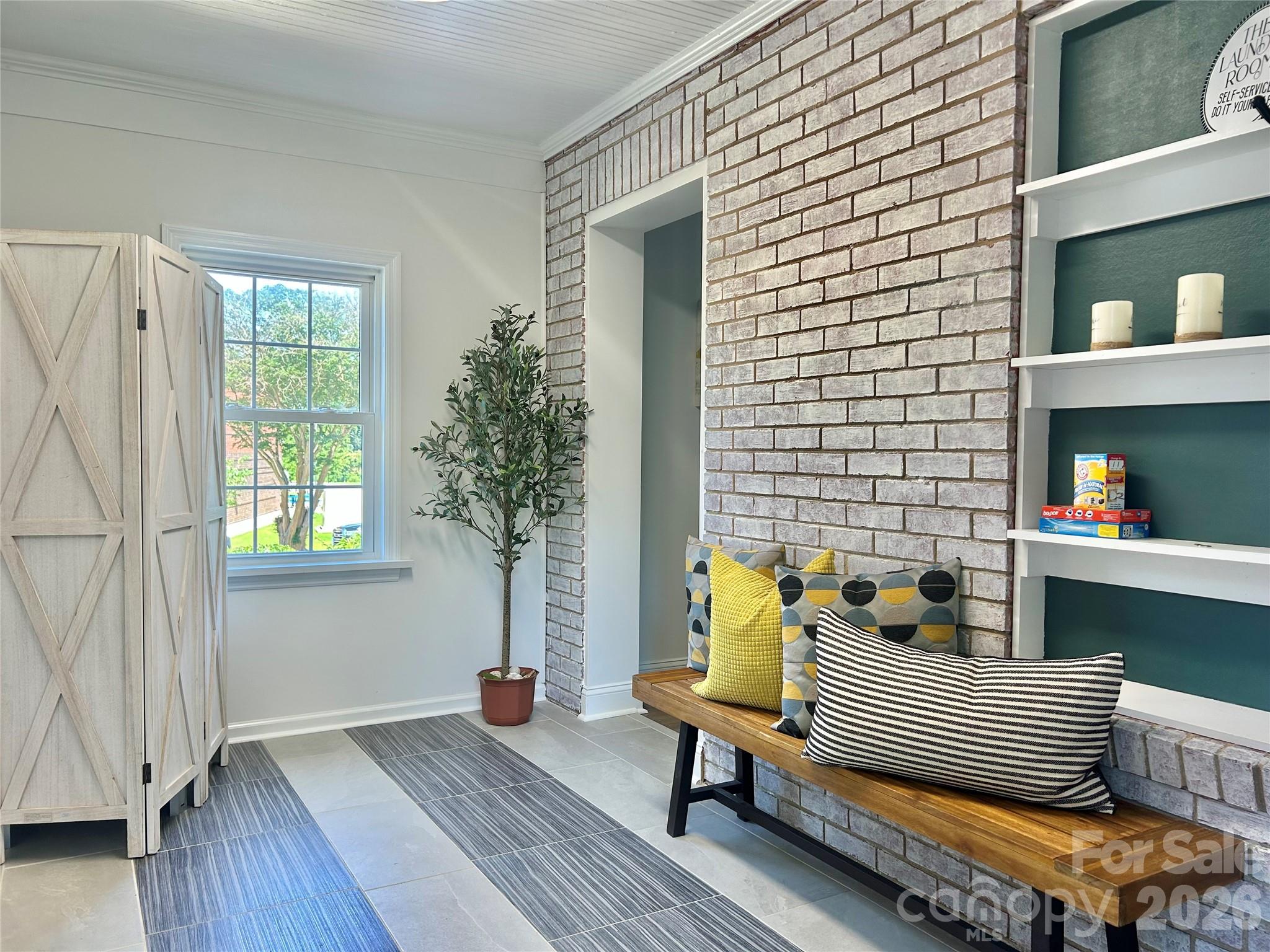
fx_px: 954
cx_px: 635
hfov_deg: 67.3
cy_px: 476
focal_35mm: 26
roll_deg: -0.5
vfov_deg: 53.1
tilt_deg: -1.8
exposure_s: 1/150
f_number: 1.5
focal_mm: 5.7
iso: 64
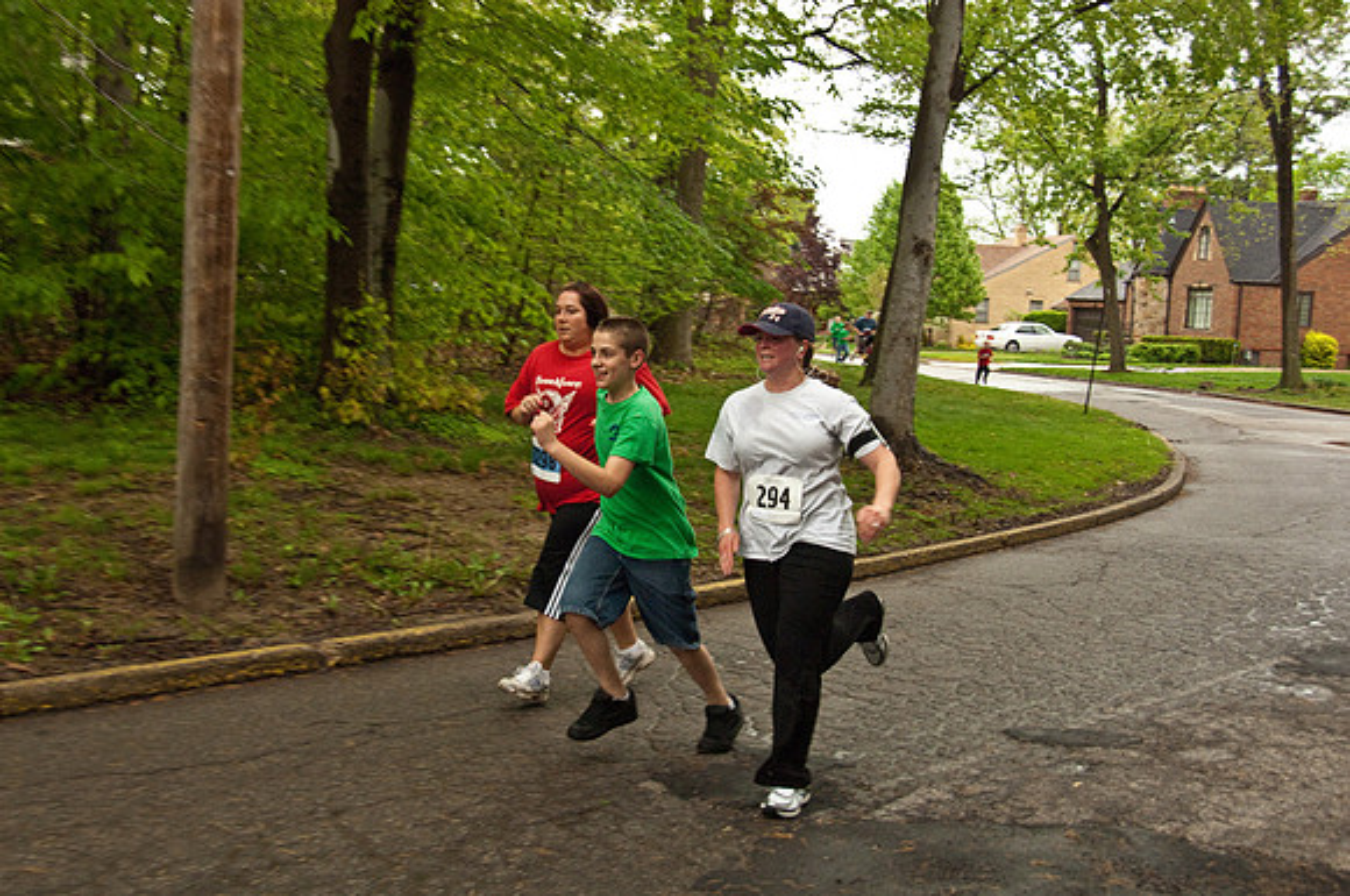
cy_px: 448
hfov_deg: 41.2
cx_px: 675
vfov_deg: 28.0
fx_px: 1797
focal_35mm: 48
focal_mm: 32
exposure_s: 1/200
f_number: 5.6
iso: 800
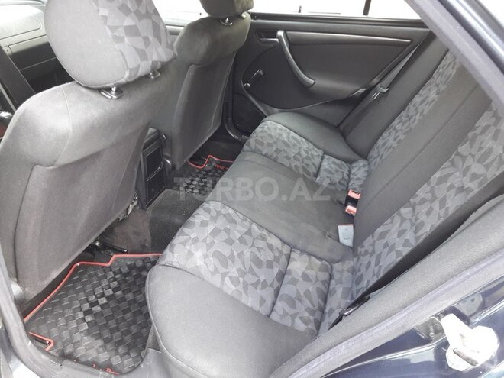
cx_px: 252
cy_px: 189
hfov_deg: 63.4
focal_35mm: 28
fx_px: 408
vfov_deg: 49.7
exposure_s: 1/33
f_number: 1.9
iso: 125
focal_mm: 3.7
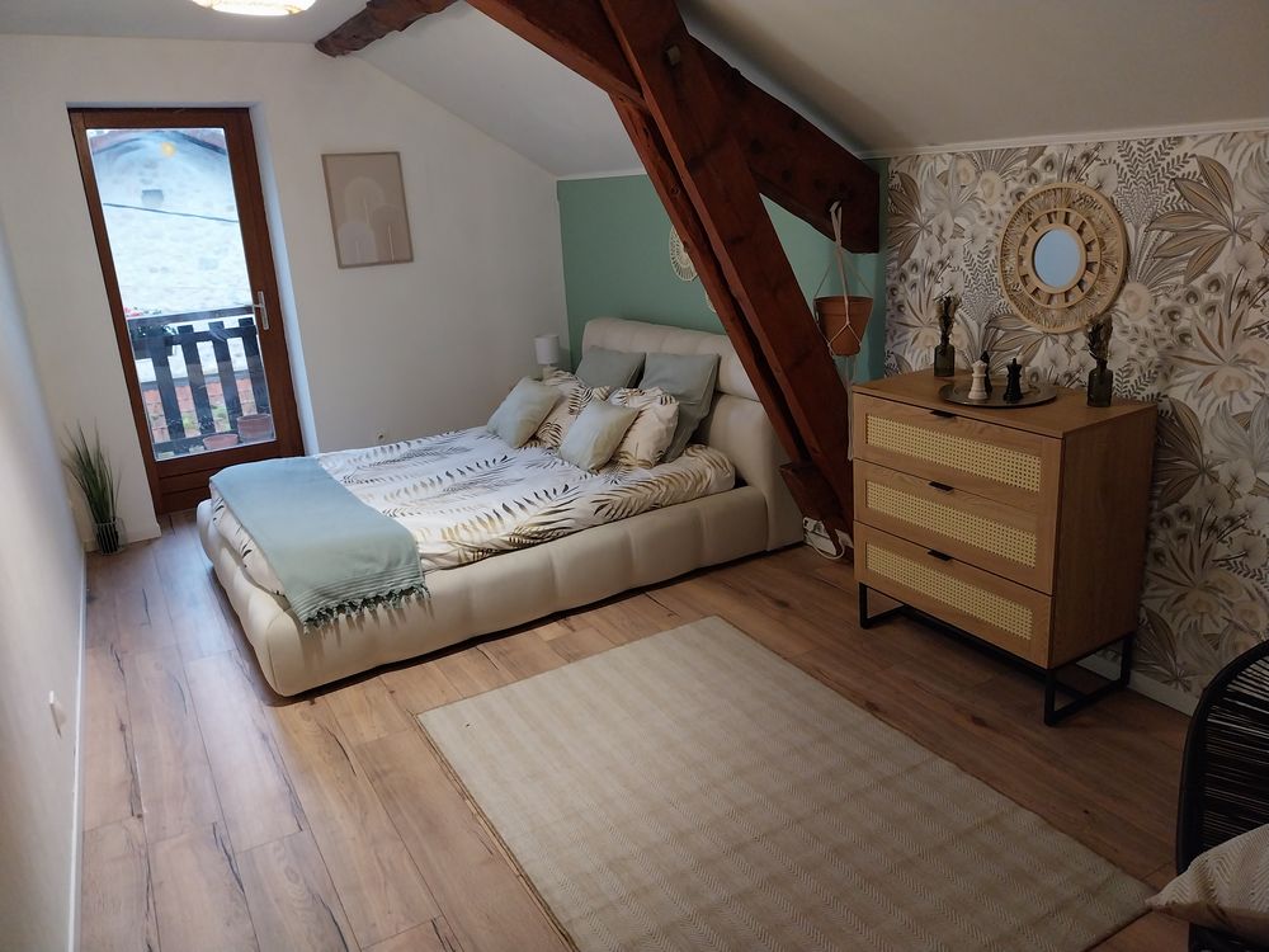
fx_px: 953
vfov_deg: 53.1
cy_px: 476
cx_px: 634
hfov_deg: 67.3
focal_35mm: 26
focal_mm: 4
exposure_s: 1/25
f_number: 1.8
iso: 400
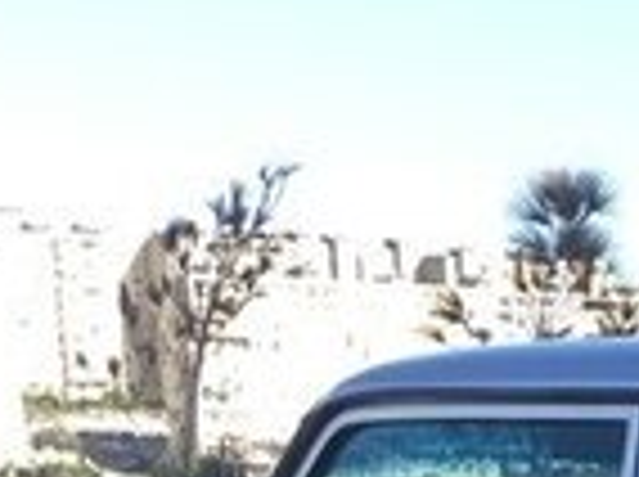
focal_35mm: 135
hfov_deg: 13.3
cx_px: 1130
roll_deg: -2.0
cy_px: 992
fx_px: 2488
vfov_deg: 10.0
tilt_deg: -13.2
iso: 32
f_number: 2.2
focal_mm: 4.15
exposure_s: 1/501
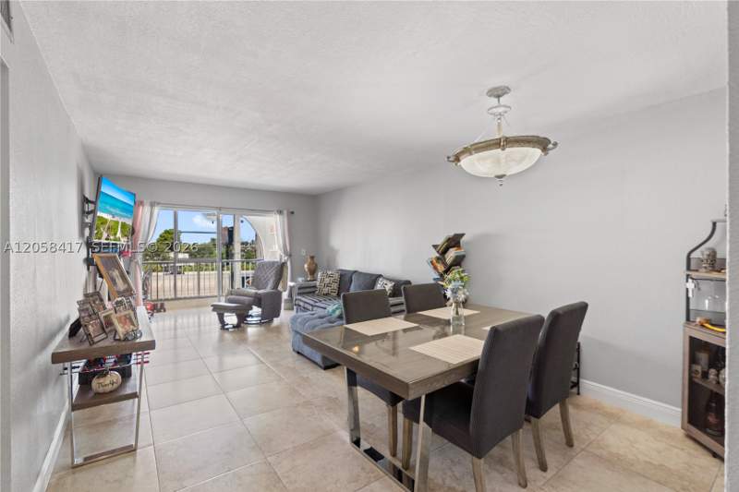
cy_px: 246
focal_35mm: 16
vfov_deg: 73.7
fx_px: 328
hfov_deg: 96.7
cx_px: 370
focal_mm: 16
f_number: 4.5
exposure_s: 1/20
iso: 250
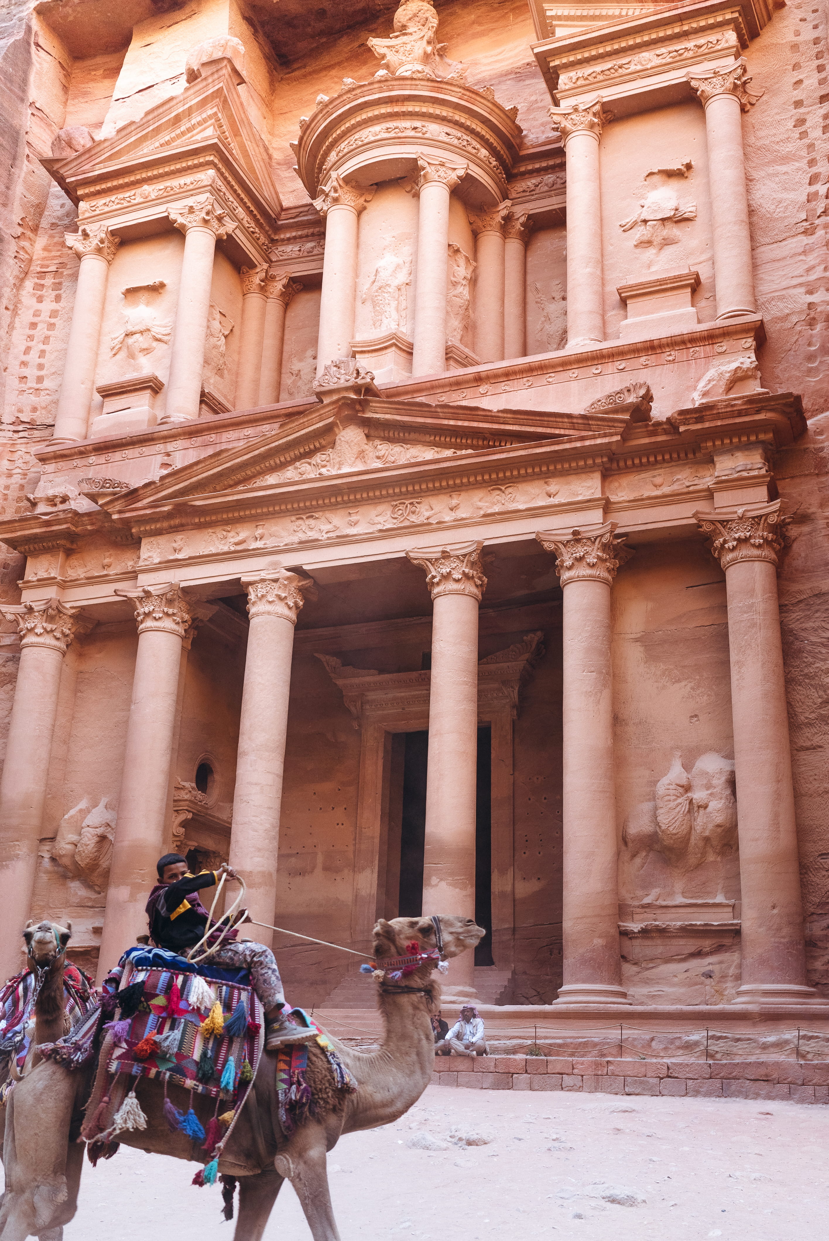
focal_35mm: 35
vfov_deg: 54.4
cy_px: 620
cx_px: 414
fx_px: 1207
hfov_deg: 37.9
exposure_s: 1/350
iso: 200
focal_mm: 35
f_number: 3.5
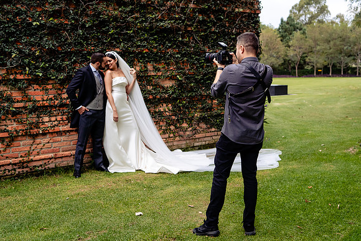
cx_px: 189
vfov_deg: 32.8
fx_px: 409
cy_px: 119
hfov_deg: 47.6
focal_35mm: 41
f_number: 4
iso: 1250
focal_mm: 39
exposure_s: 1/160
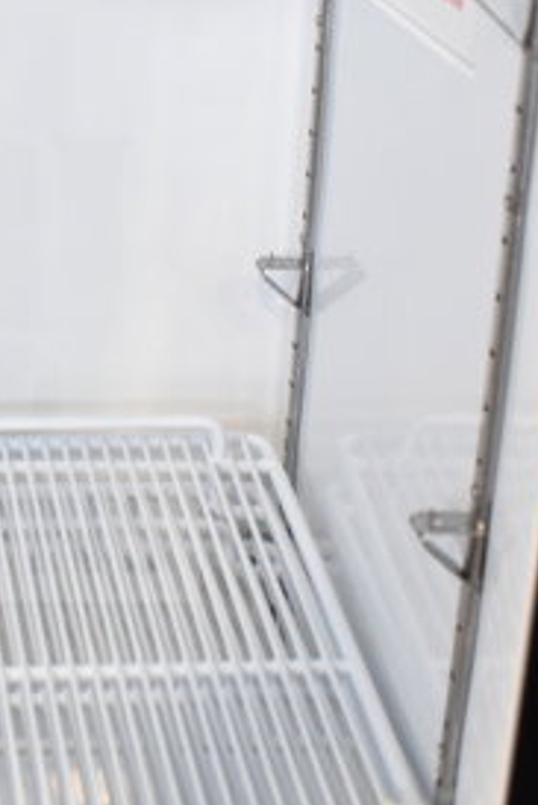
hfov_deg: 14.6
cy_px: 369
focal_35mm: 90
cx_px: -132
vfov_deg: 22.6
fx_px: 2015
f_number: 3.5
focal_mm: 18
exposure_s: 1/30
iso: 250
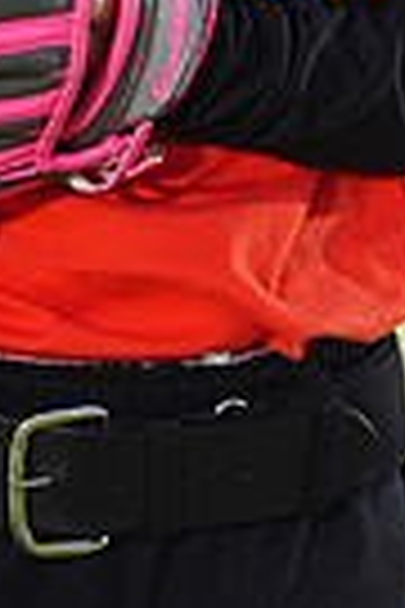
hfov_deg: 1.6
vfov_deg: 2.4
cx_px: 43
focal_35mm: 859
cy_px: -549
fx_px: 14494
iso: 50
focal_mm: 200
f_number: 4
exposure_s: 1/250
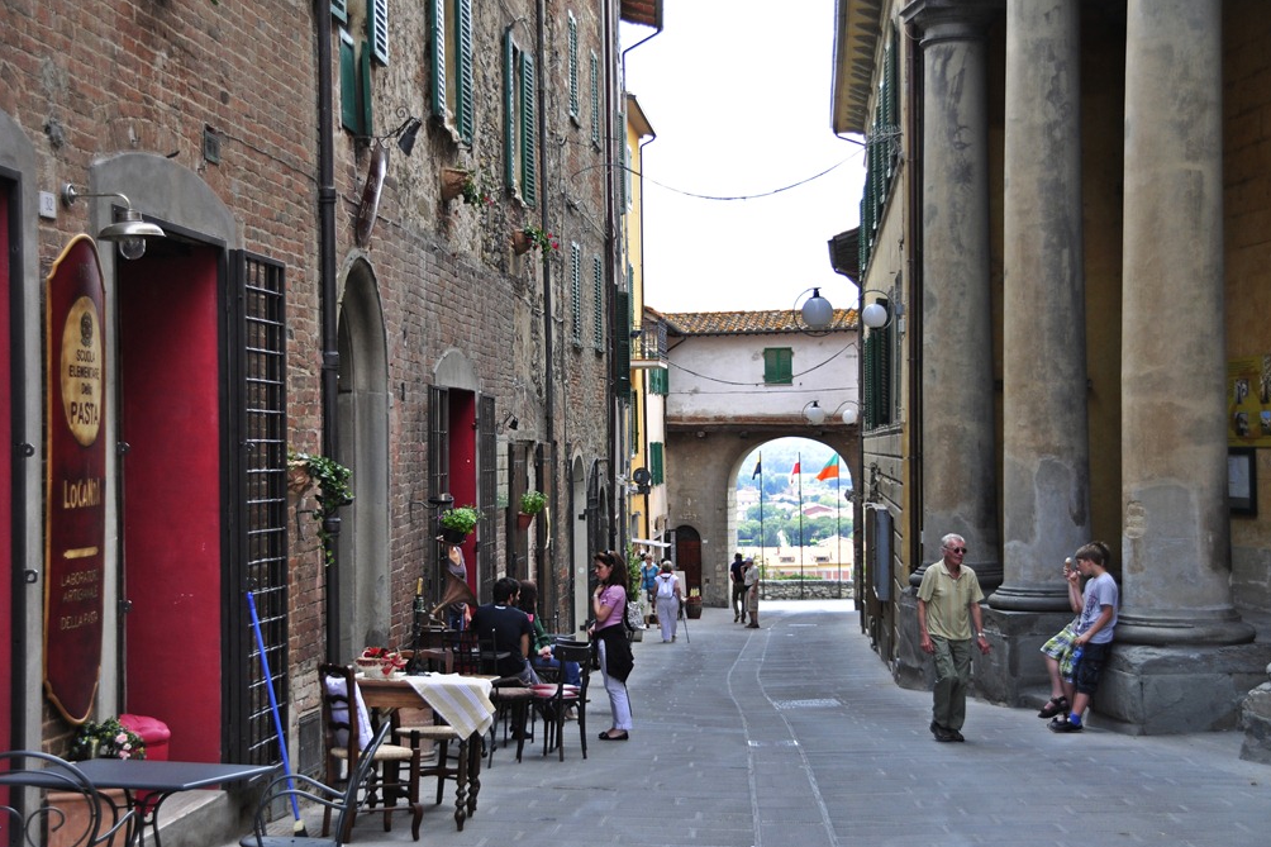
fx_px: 1941
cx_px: 641
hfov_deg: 36.3
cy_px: 425
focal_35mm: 55
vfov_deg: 24.6
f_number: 4.5
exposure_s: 1/400
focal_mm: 36
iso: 320
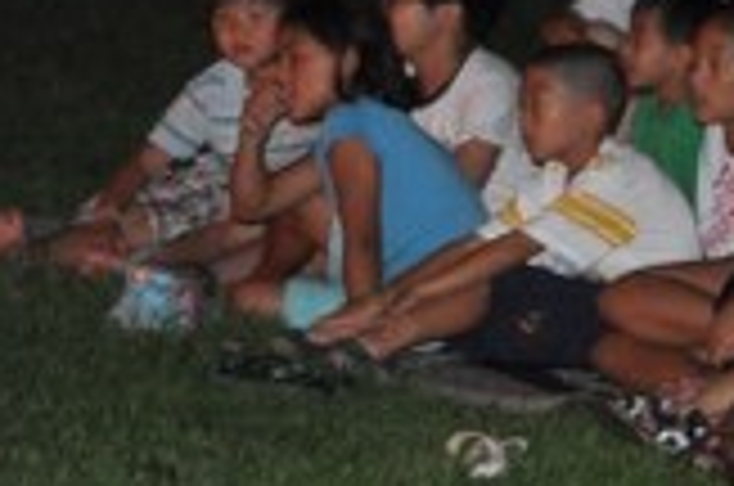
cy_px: -45
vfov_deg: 4.8
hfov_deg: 6.6
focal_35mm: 283
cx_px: 2256
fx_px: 5759
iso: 800
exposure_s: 1/60
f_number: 5.6
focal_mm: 30
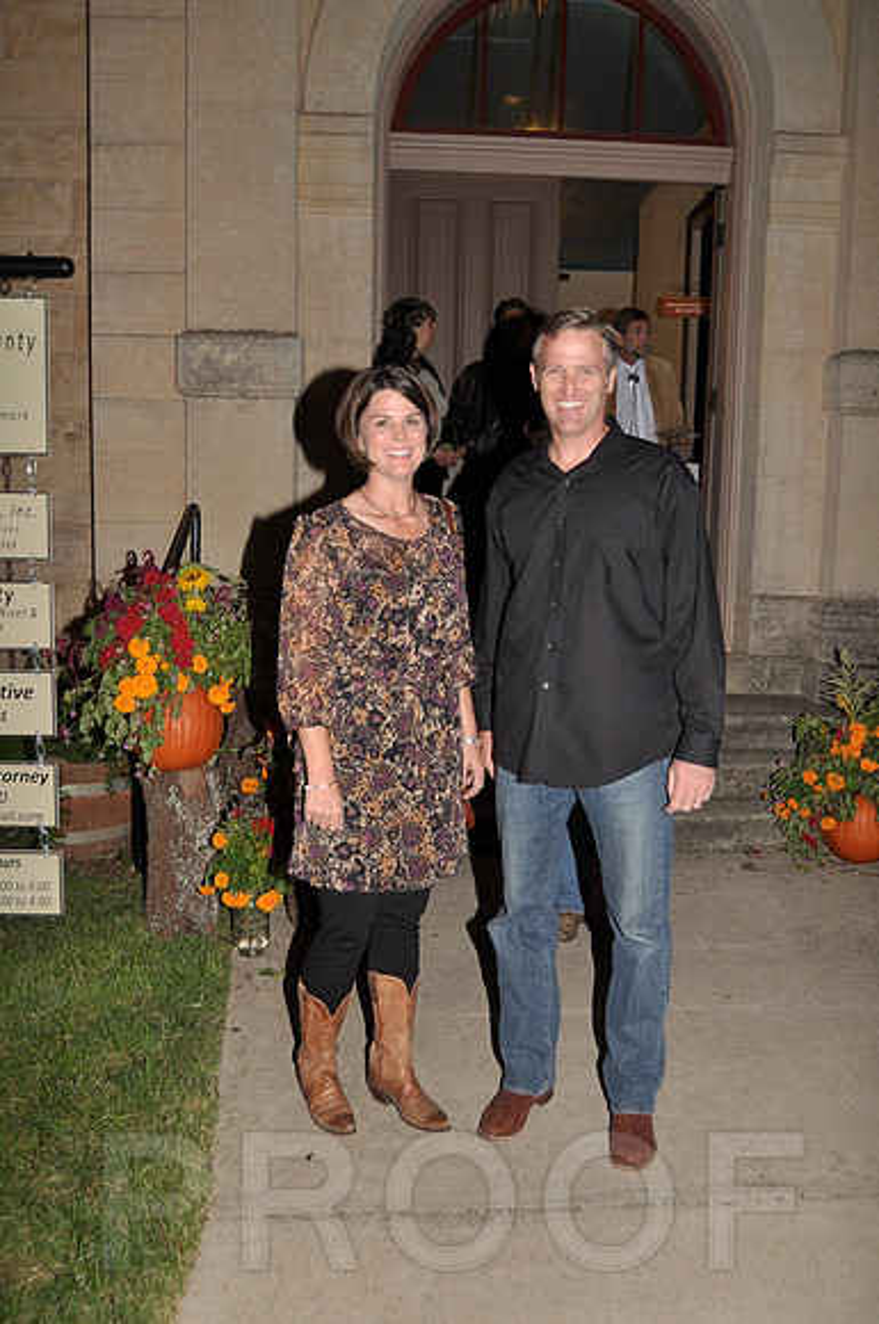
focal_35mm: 33
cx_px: 440
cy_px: 662
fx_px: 1212
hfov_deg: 39.9
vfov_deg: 57.3
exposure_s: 1/60
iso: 250
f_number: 4
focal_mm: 22
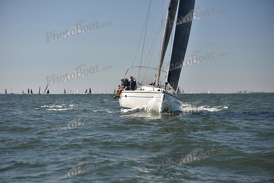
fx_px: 685
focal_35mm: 90
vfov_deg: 15.2
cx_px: 137
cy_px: 92
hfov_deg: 22.6
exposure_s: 1/1250
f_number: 3.5
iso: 250
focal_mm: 90
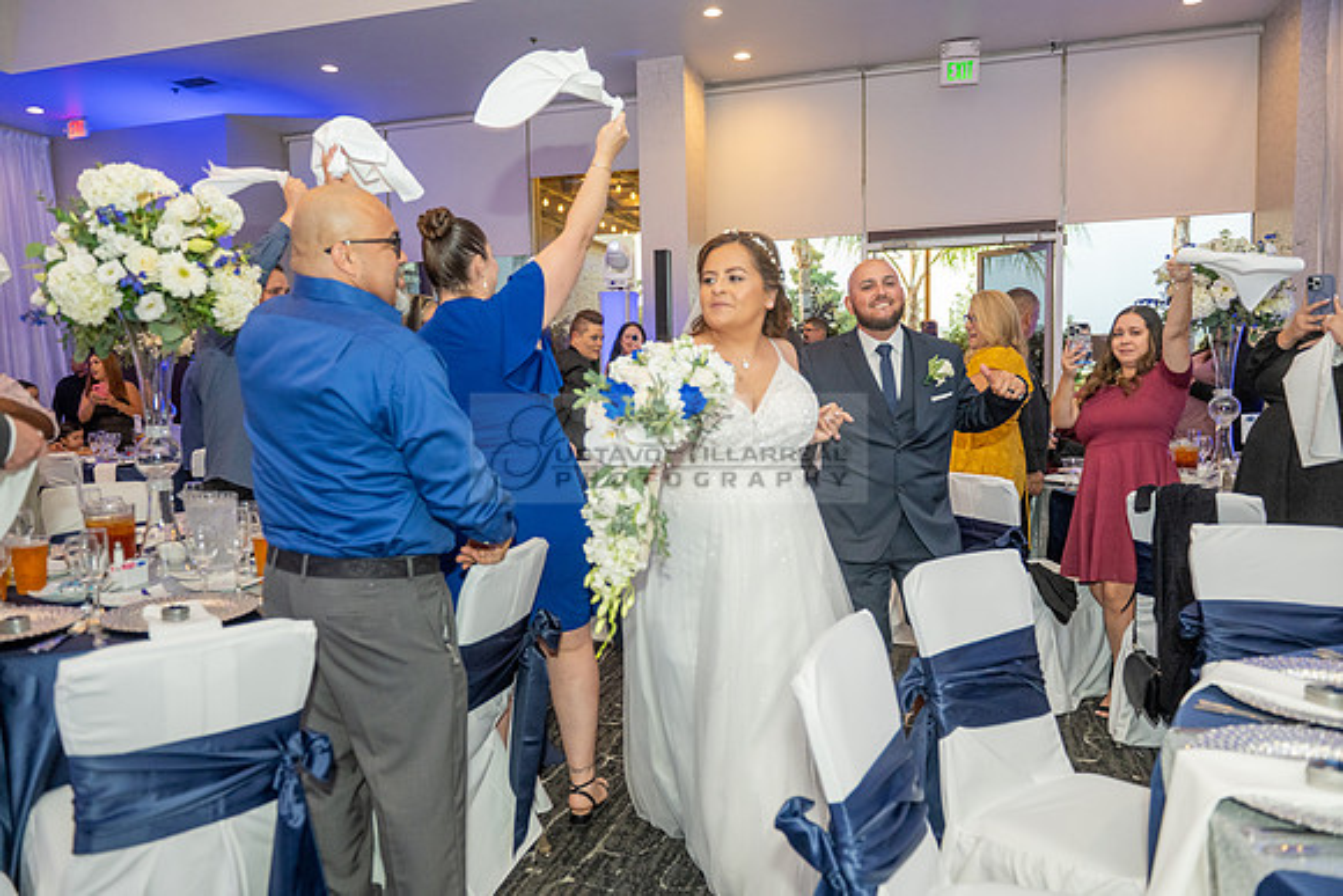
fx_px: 896
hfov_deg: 73.7
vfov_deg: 53.2
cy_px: 448
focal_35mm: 24
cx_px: 672
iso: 1600
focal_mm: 24
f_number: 3.5
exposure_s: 1/160
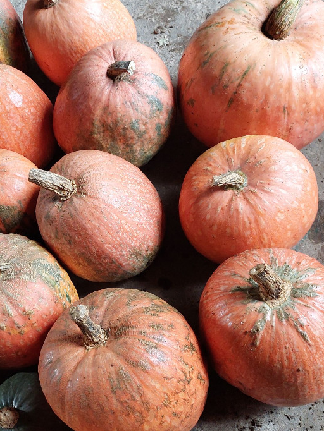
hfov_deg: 37.5
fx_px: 474
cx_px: 123
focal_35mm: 38
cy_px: 249
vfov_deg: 48.8
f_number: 1.8
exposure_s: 1/100
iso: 250
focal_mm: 5.23
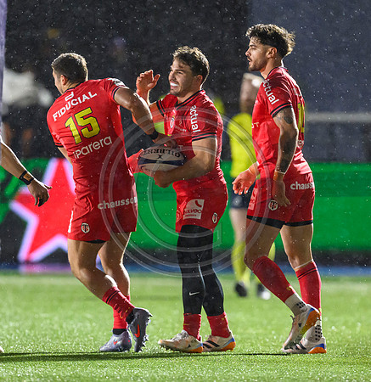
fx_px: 8869
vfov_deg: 2.5
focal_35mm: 721
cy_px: 234
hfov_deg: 2.4
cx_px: 197
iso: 6400
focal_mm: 400
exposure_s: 1/1000
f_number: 3.2
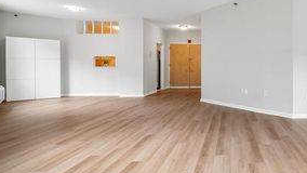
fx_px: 195
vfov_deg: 47.5
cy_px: 70
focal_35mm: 24
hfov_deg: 68.3
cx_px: 250
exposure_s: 1/2
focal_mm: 13
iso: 100
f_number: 10
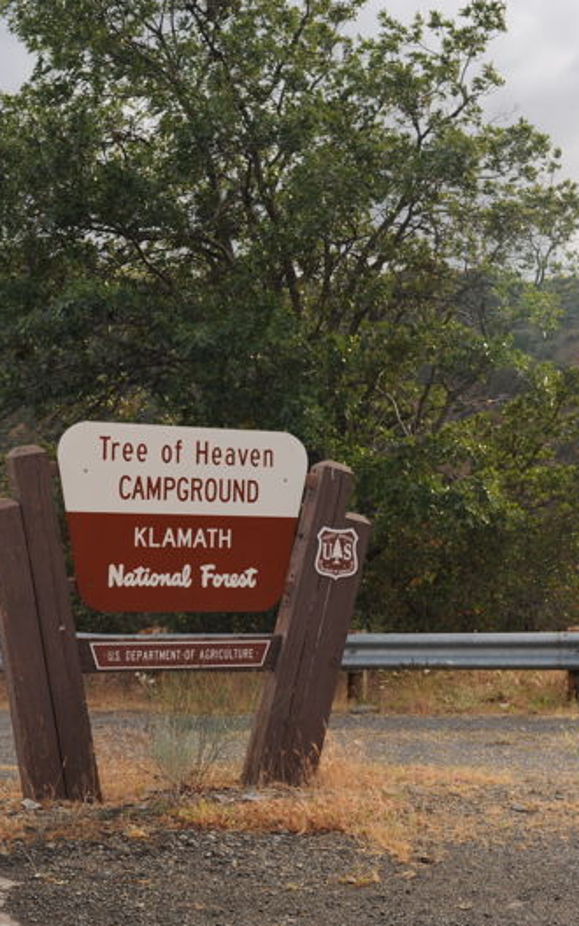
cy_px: 465
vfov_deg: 37.5
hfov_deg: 23.6
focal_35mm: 54
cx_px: 121
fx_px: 1363
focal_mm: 35
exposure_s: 1/100
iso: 250
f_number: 9
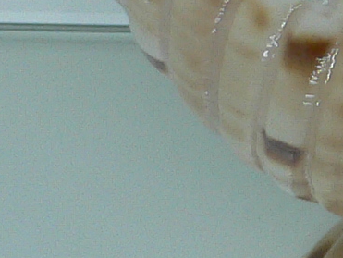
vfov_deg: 7.6
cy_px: -164
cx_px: 682
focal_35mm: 190
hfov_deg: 9.7
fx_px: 1884
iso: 80
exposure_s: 1/60
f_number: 2.8
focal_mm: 4.6
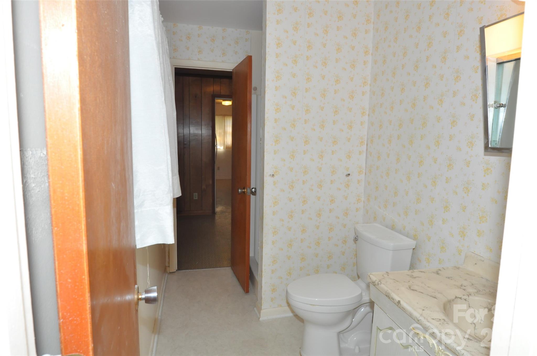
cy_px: 178
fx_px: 313
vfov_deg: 59.4
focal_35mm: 21
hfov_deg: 81.3
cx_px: 268
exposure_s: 1/60
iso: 800
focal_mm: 14
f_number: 5.6
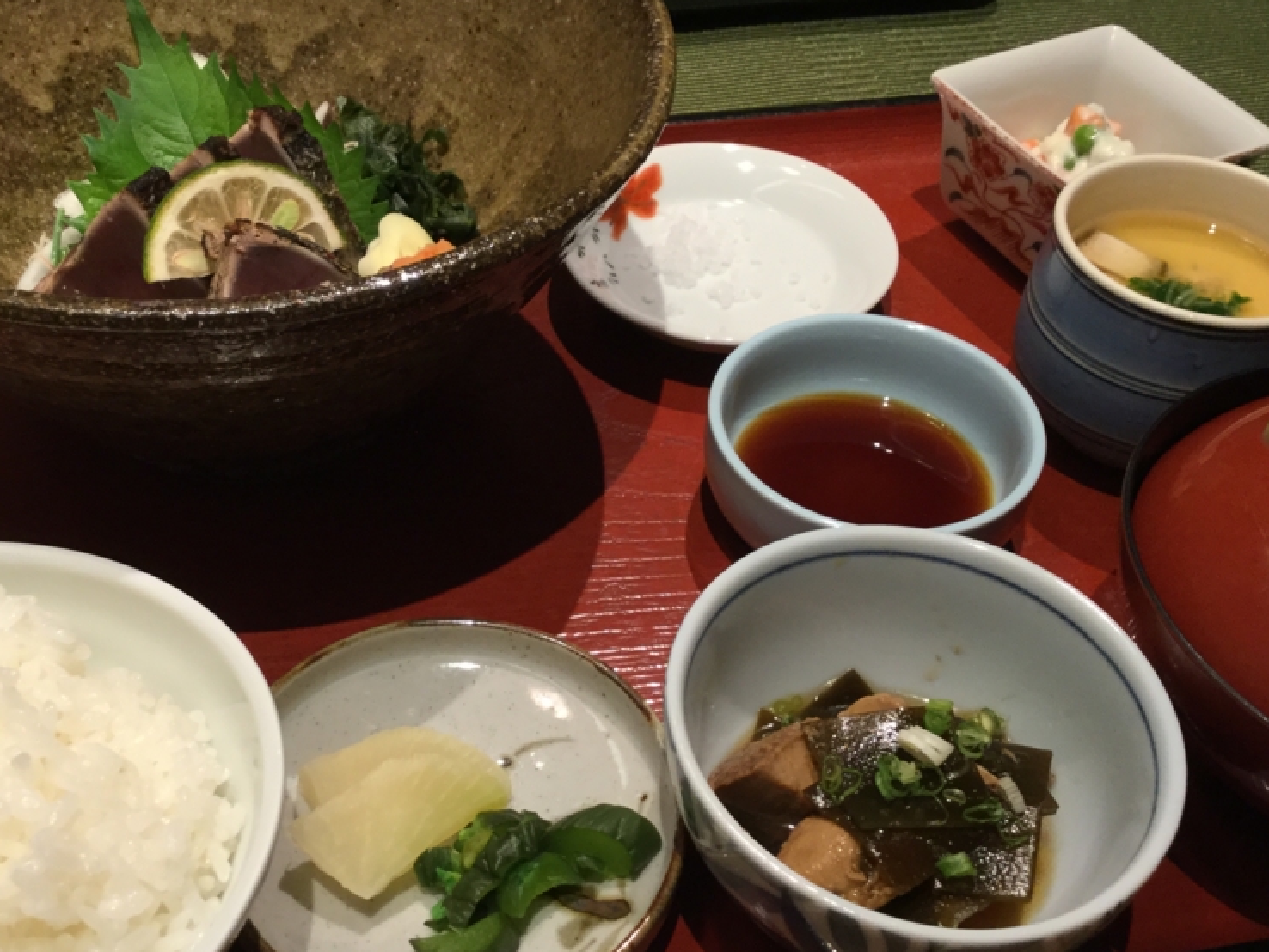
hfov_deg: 43.8
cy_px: 524
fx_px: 1577
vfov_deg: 33.6
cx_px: 562
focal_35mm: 43
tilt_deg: -46.6
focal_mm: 3.3
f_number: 2.4
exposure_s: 1/33
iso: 100
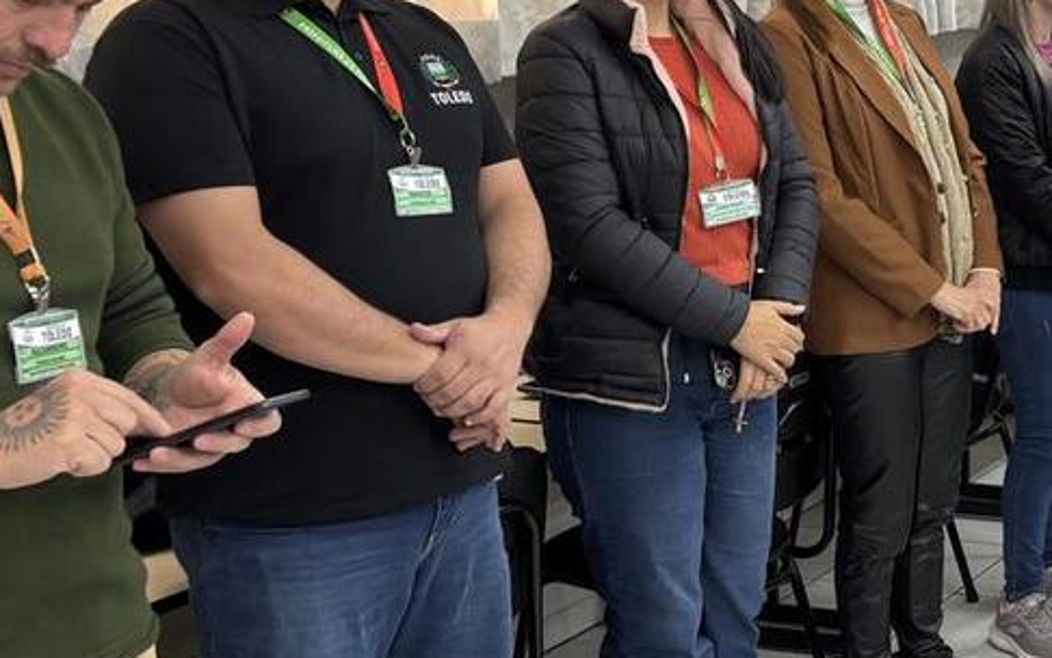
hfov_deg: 27.7
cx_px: 1139
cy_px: 203
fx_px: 1950
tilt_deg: -7.2
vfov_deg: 19.1
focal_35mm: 68
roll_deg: +1.2
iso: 100
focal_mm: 5.96
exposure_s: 1/60
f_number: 1.6
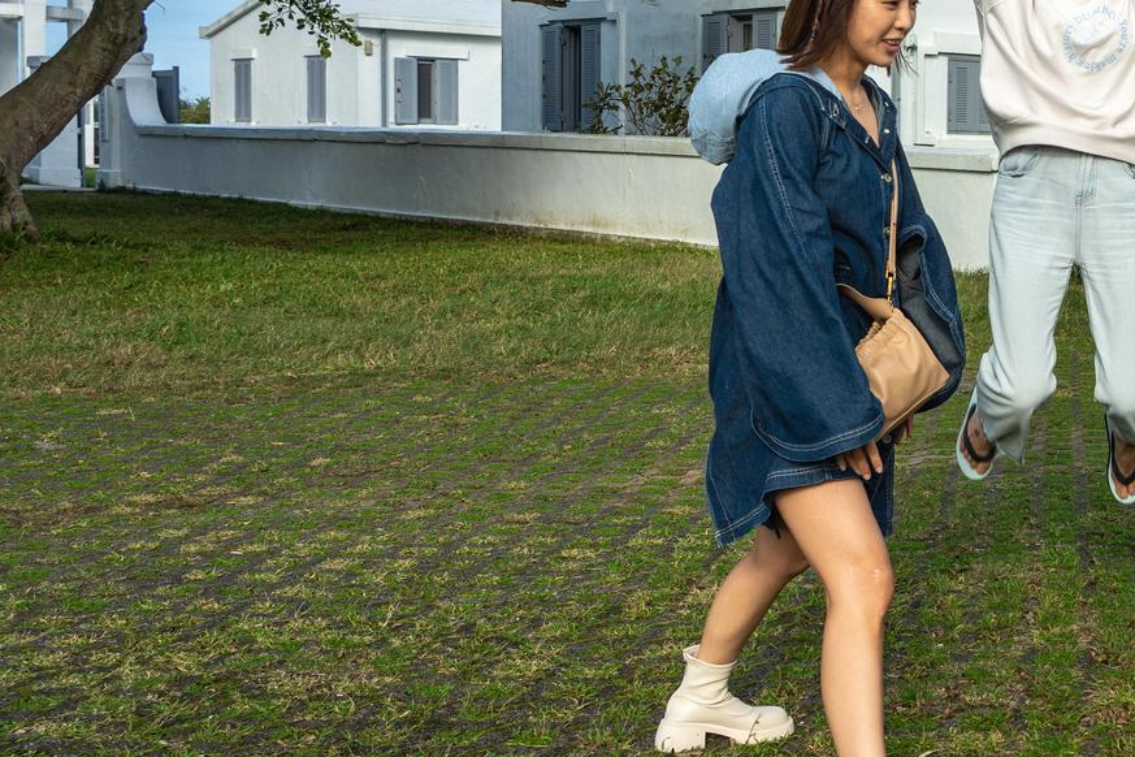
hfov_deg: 32.6
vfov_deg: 24.5
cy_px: 244
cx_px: 1196
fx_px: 1734
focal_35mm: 55
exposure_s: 1/640
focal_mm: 24
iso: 125
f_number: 6.3
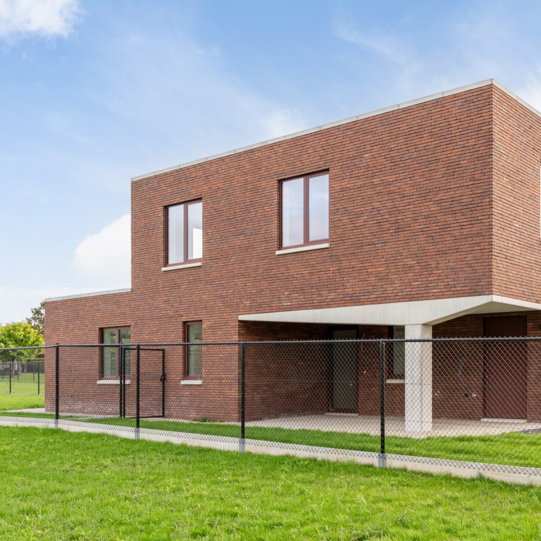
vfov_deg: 42.5
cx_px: 361
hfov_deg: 41.9
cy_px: 272
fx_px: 696
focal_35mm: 39
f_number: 4
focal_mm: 30.3
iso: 200
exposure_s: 1/500
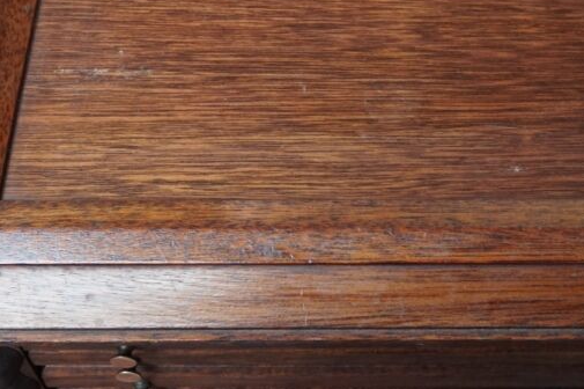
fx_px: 1232
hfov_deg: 26.4
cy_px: 86
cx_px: 424
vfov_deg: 17.8
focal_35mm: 76
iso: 1000
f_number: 4.5
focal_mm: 25
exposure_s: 1/30
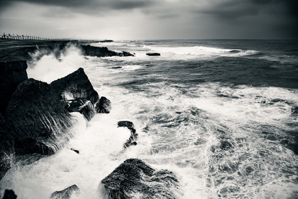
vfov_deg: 53.2
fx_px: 199
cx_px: 149
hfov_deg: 73.7
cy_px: 100
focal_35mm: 24
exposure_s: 1/320
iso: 100
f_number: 4
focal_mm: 24
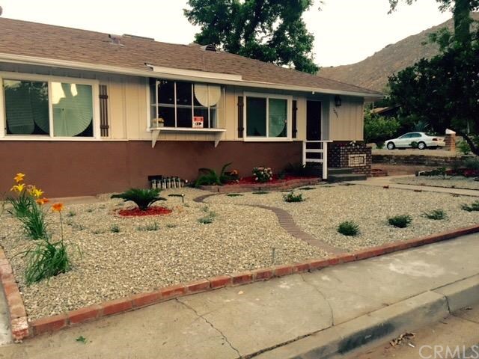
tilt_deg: -3.9
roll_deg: -0.4
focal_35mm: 29
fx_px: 401
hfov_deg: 61.7
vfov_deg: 48.2
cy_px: 180
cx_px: 240
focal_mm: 4.15
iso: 32
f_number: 2.2
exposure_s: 1/40
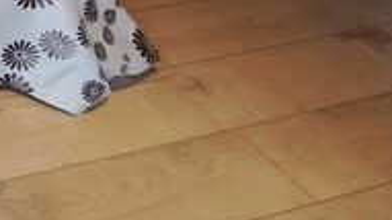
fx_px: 789
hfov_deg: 20.8
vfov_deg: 13.4
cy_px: -234
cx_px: -283
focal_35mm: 76
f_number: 2.2
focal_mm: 1.74
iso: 160
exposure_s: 1/50
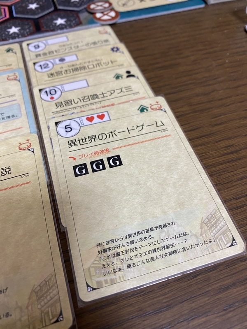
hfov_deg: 53.1
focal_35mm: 26
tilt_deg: -55.0
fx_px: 247
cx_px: 124
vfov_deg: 67.3
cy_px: 164
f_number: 1.8
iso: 100
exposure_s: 1/60
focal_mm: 4.25
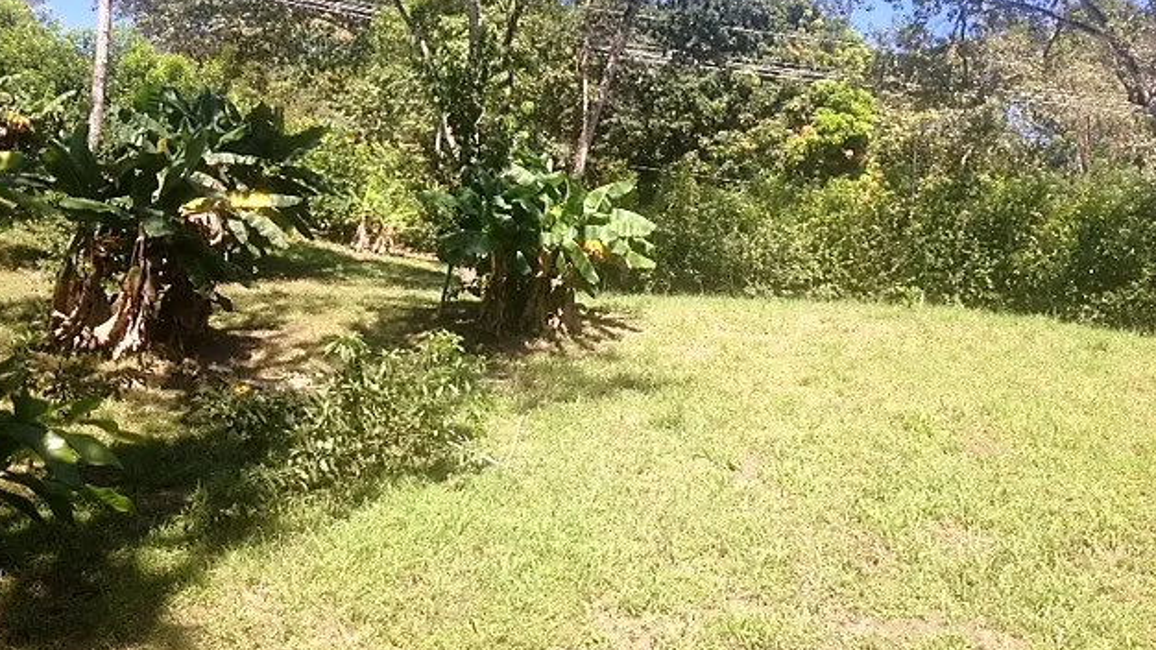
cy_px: 257
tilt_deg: +4.3
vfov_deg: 30.3
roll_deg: -2.3
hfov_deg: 51.6
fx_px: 1195
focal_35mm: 39
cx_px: 569
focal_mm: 4.28
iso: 50
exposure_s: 1/557
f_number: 2.4
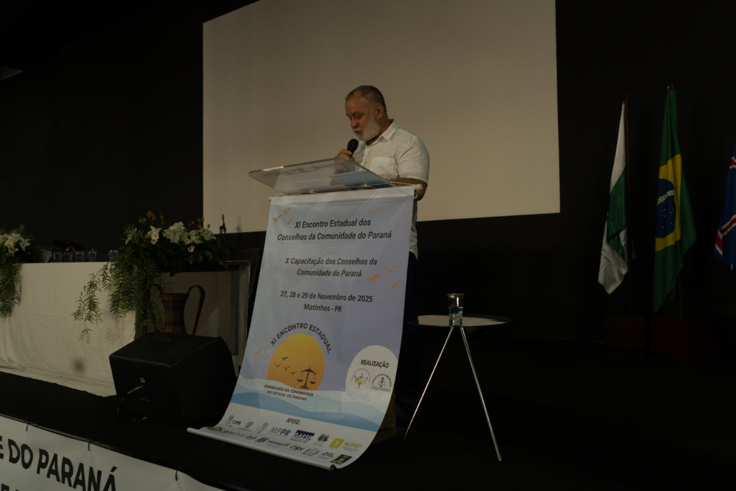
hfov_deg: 54.4
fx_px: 716
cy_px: 246
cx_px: 368
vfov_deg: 37.9
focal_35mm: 35
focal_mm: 35
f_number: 4
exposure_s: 1/100
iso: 2000
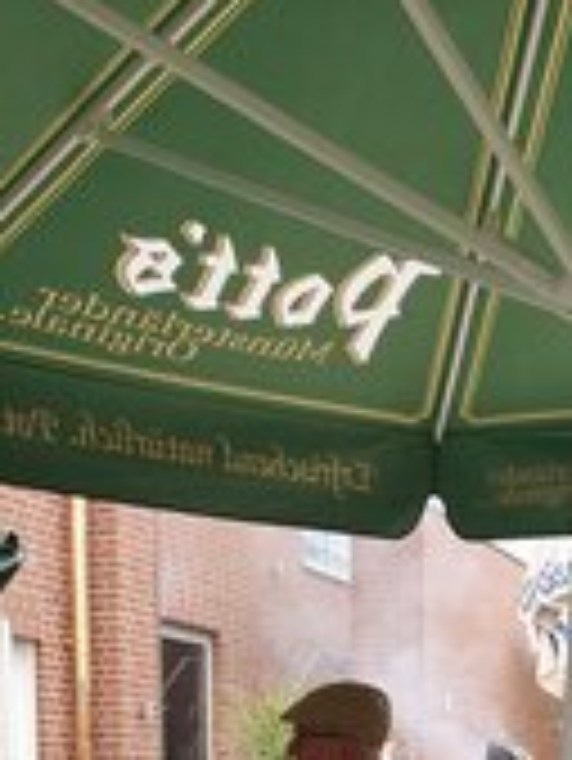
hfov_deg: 23.0
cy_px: 890
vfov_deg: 27.0
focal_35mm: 64
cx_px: 311
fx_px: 1408
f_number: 1.8
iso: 50
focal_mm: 5.58
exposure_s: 1/400
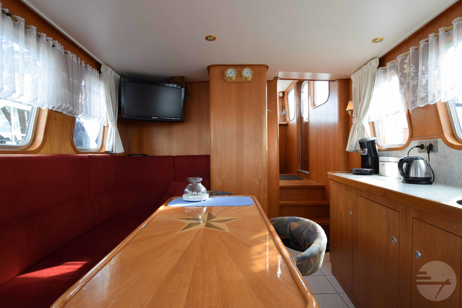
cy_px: 154
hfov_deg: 100.4
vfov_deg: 77.3
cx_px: 231
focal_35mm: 15
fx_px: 192
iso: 100
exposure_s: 1/15
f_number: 6.3
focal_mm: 10
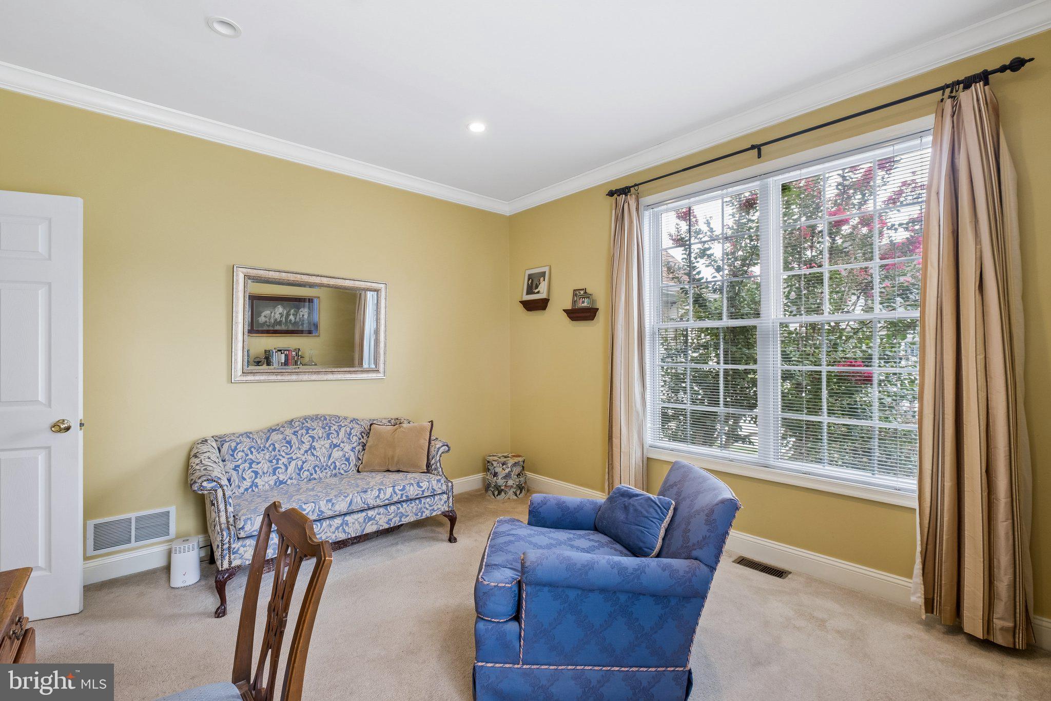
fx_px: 438
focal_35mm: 15
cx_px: 526
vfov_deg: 77.3
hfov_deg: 100.4
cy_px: 350
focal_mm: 10
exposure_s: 1/9
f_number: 8
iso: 250
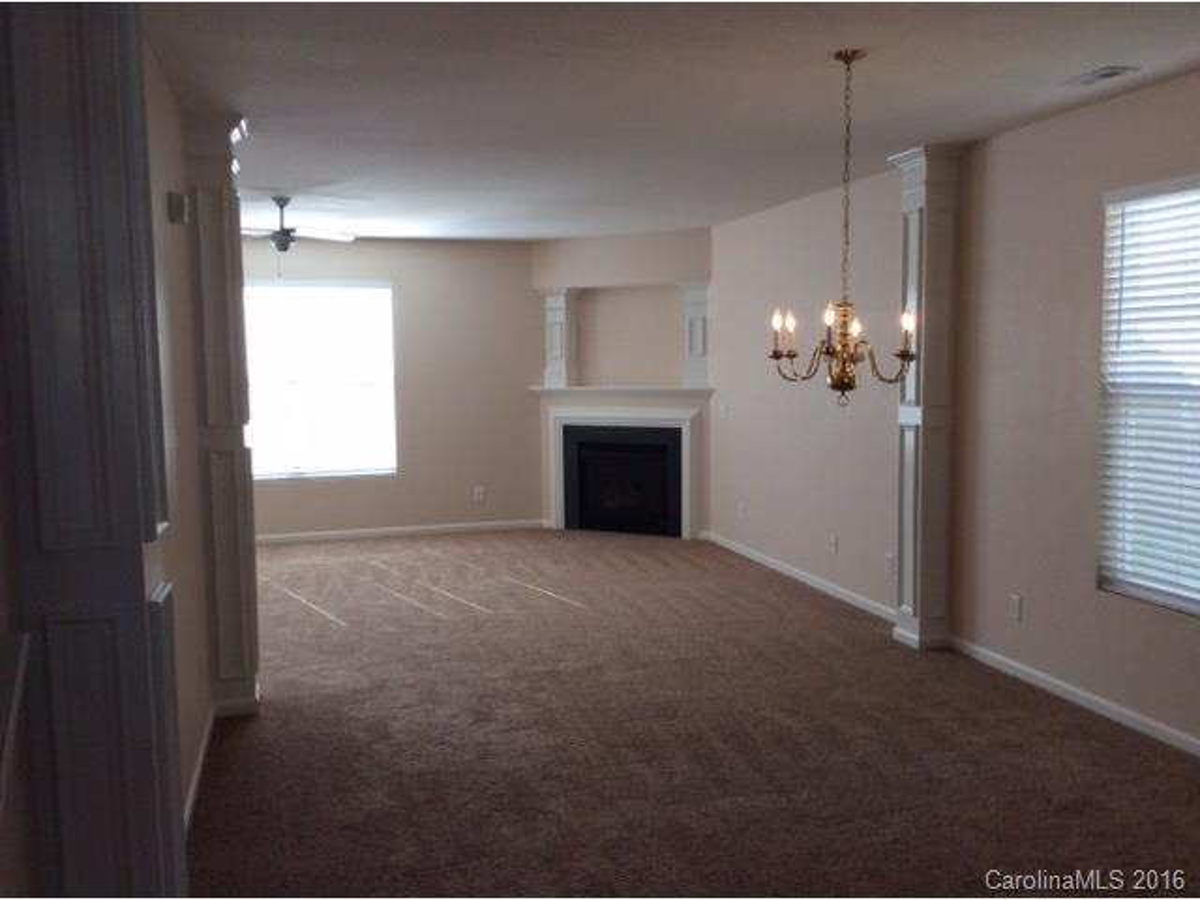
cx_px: 600
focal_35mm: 32
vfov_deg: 44.2
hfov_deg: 56.8
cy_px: 450
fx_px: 1109
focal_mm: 3.3
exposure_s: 1/120
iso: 50
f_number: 2.4
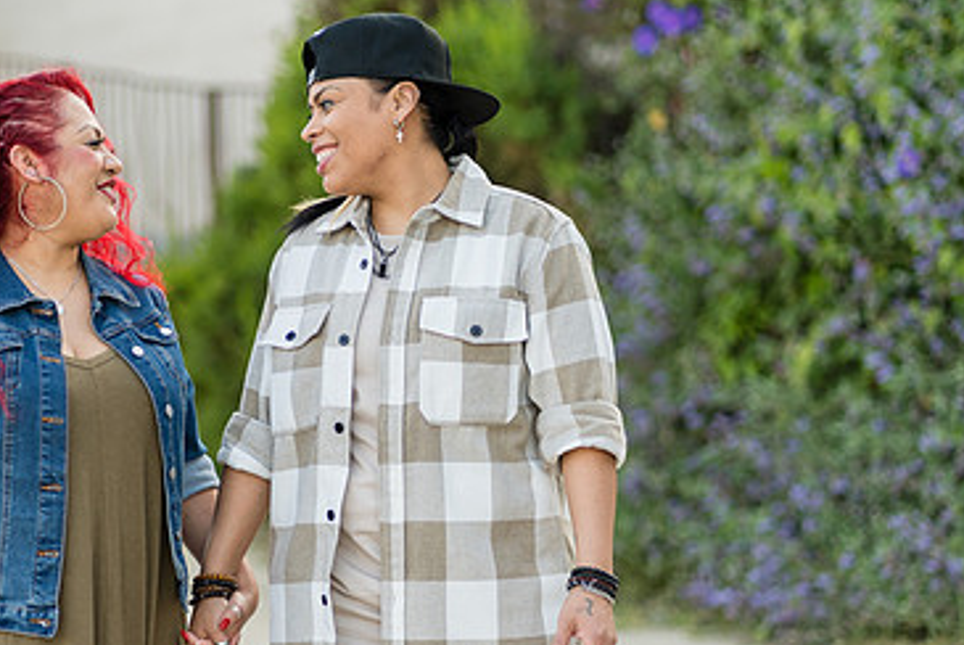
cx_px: 301
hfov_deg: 15.1
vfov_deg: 10.2
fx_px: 3618
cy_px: 329
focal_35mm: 135
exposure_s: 1/500
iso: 250
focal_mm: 85
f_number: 1.8
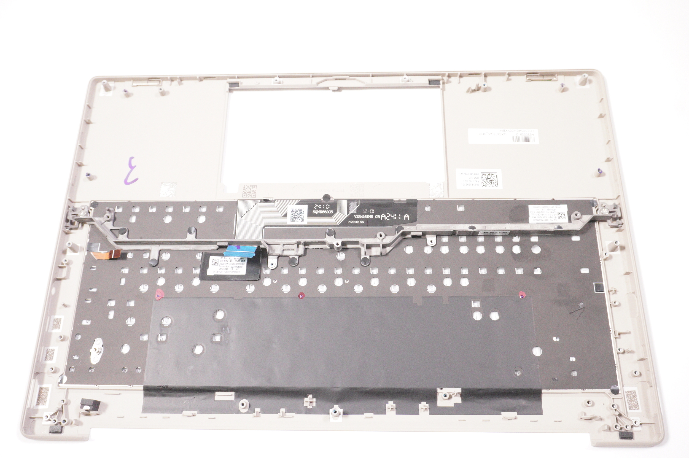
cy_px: 229
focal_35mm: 32
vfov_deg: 41.6
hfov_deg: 59.5
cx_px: 344
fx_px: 602
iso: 3200
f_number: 5.6
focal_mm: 21
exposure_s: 1/250
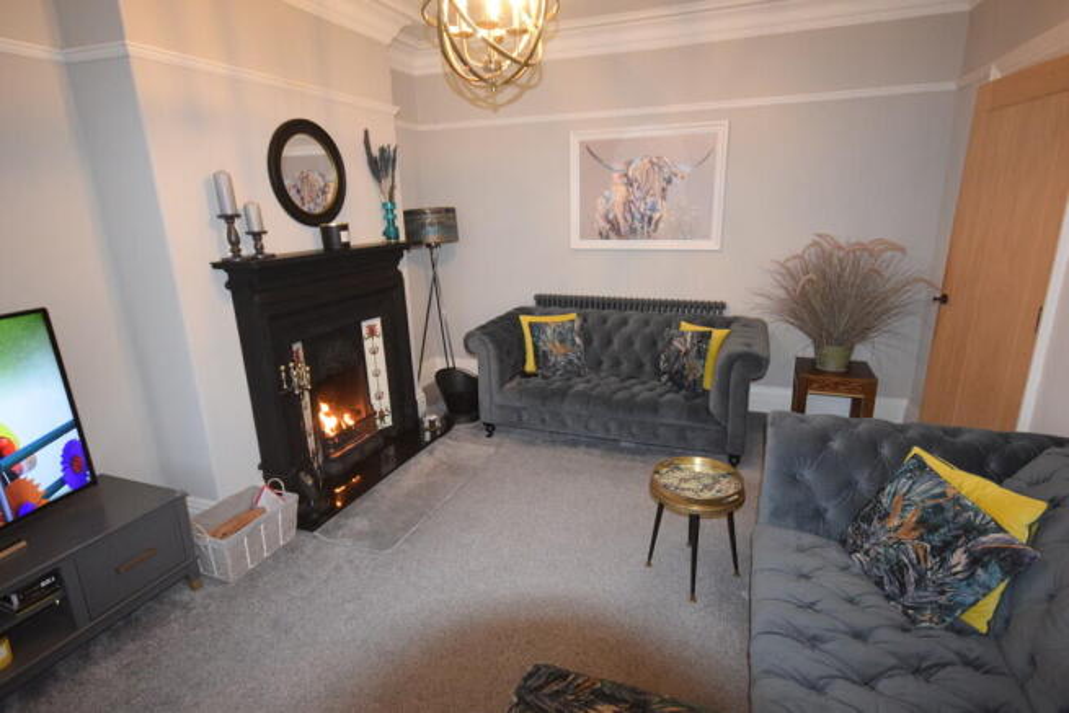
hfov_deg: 90.0
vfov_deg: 67.4
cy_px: 356
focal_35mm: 18
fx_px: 535
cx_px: 534
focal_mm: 12
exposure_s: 1/60
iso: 2500
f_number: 4.5
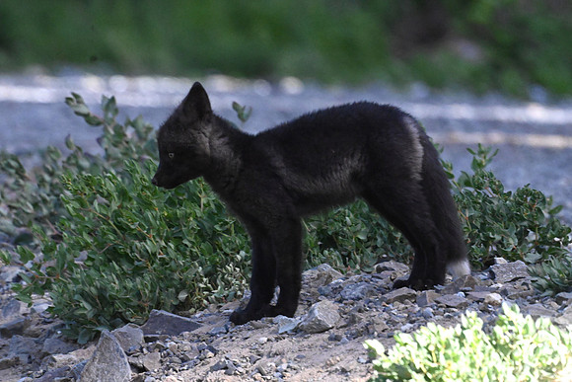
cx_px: 286
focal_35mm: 1200
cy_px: 191
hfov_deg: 1.7
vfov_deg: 1.1
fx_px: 19070
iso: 6400
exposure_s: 1/1600
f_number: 13
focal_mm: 1200
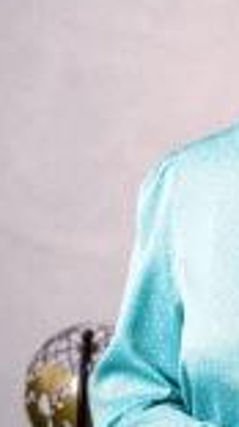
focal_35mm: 130
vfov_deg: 16.4
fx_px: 1467
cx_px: 334
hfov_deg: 9.1
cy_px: 317
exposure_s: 1/80
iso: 160
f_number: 2.8
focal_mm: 43
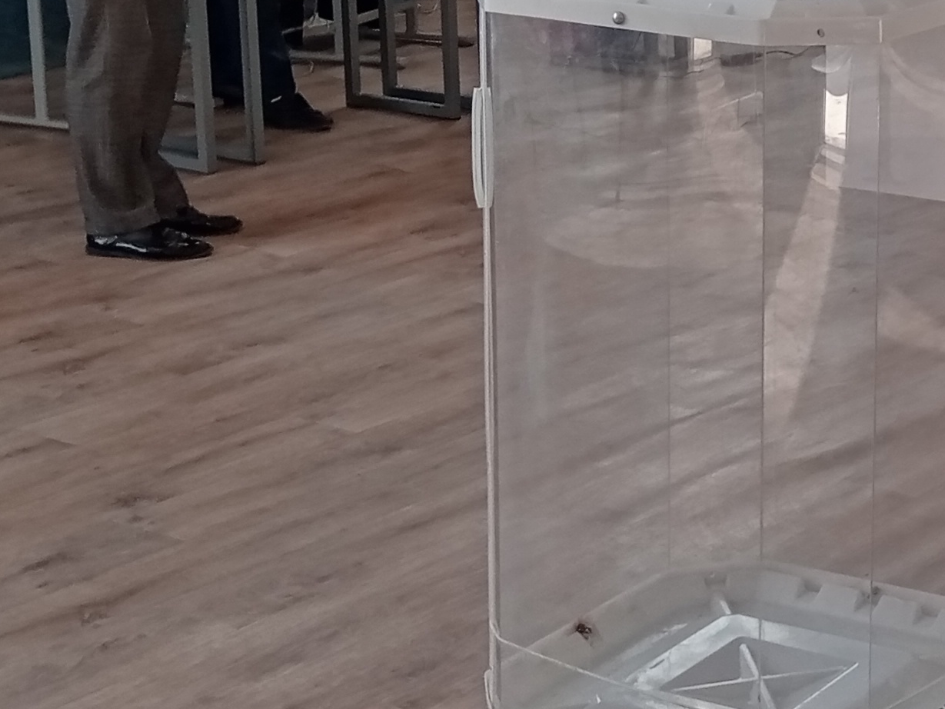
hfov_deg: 20.5
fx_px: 2403
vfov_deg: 16.6
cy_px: 118
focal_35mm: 88
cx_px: 1188
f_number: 1.8
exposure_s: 1/143
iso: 100
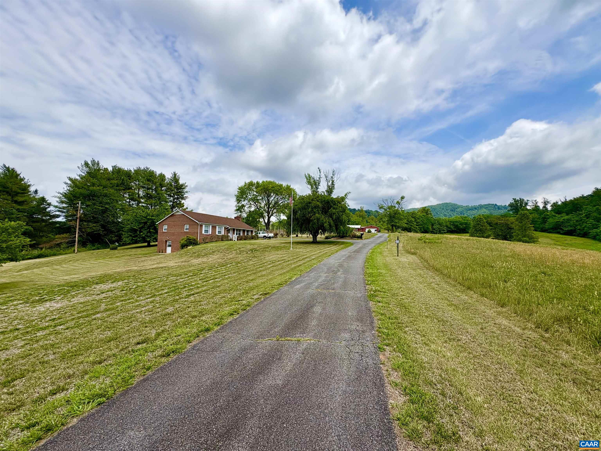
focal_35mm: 14
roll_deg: +0.2
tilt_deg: +6.6
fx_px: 243
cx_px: 300
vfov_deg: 85.7
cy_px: 226
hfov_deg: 102.1
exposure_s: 1/3390
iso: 50
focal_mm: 2.22
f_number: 2.2
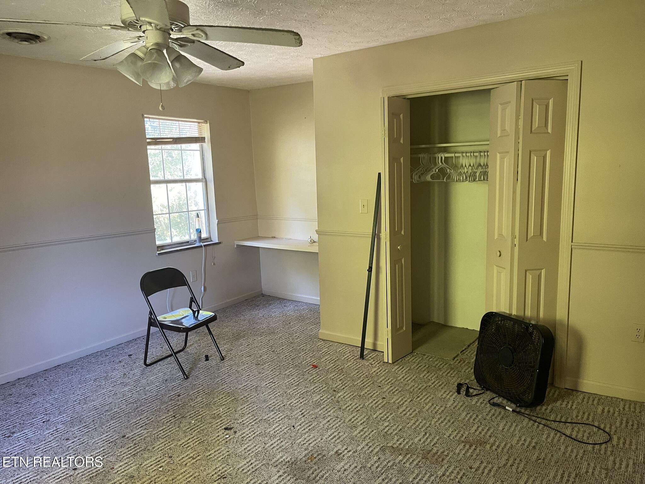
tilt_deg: -10.3
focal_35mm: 25
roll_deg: +1.5
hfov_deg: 69.4
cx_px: 322
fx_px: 466
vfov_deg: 54.9
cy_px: 242
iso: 320
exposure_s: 1/60
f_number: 1.6
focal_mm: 5.1
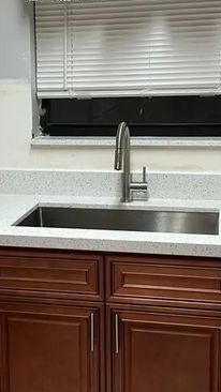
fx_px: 687
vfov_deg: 31.9
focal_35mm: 66
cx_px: 50
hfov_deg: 18.1
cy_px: 182
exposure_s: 1/60
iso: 100
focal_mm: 5.7
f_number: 1.5
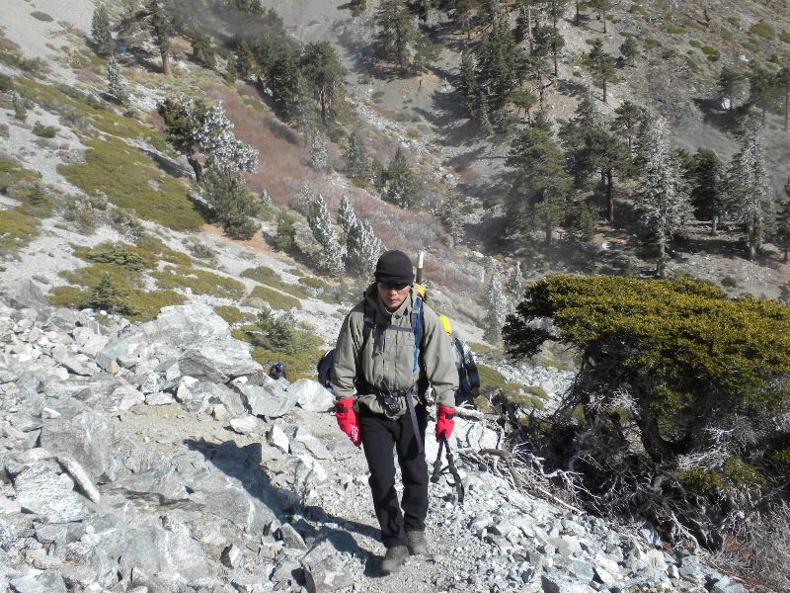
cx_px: 395
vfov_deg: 38.7
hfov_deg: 50.1
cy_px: 296
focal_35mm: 37
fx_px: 844
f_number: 10
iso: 64
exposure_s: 1/90
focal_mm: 6.6
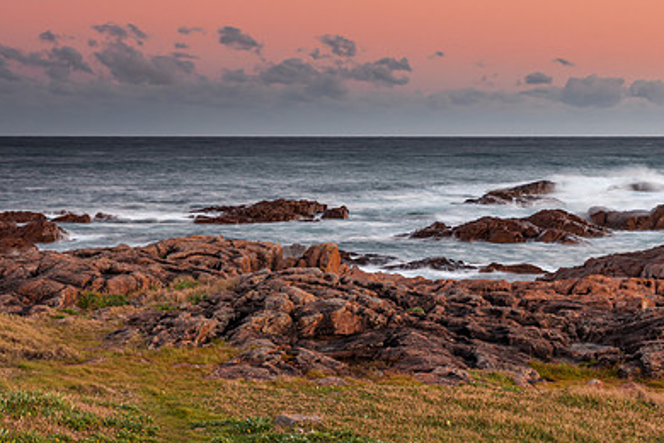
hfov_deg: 23.0
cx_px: 451
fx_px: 1623
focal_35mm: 88
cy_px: 171
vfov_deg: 15.5
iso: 200
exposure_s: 2
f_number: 8
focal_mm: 38
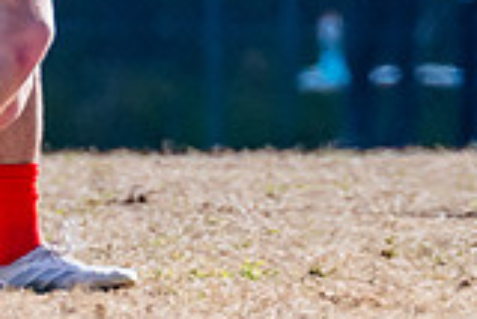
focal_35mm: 3375
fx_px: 44758
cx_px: -62
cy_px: -428
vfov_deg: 0.4
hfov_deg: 0.6
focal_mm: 420
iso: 640
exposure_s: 1/1600
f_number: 6.3
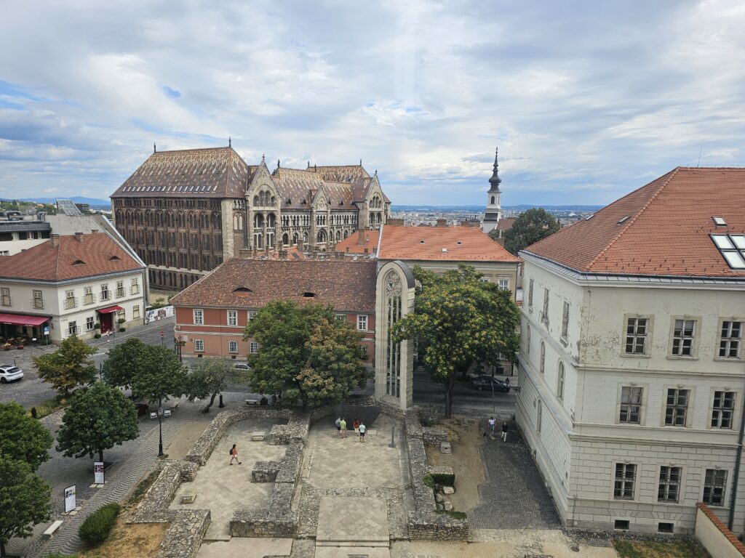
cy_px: 279
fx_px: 495
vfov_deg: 58.9
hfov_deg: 73.9
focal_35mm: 23
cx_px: 372
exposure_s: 1/952
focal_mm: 6.3
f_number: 1.7
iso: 10
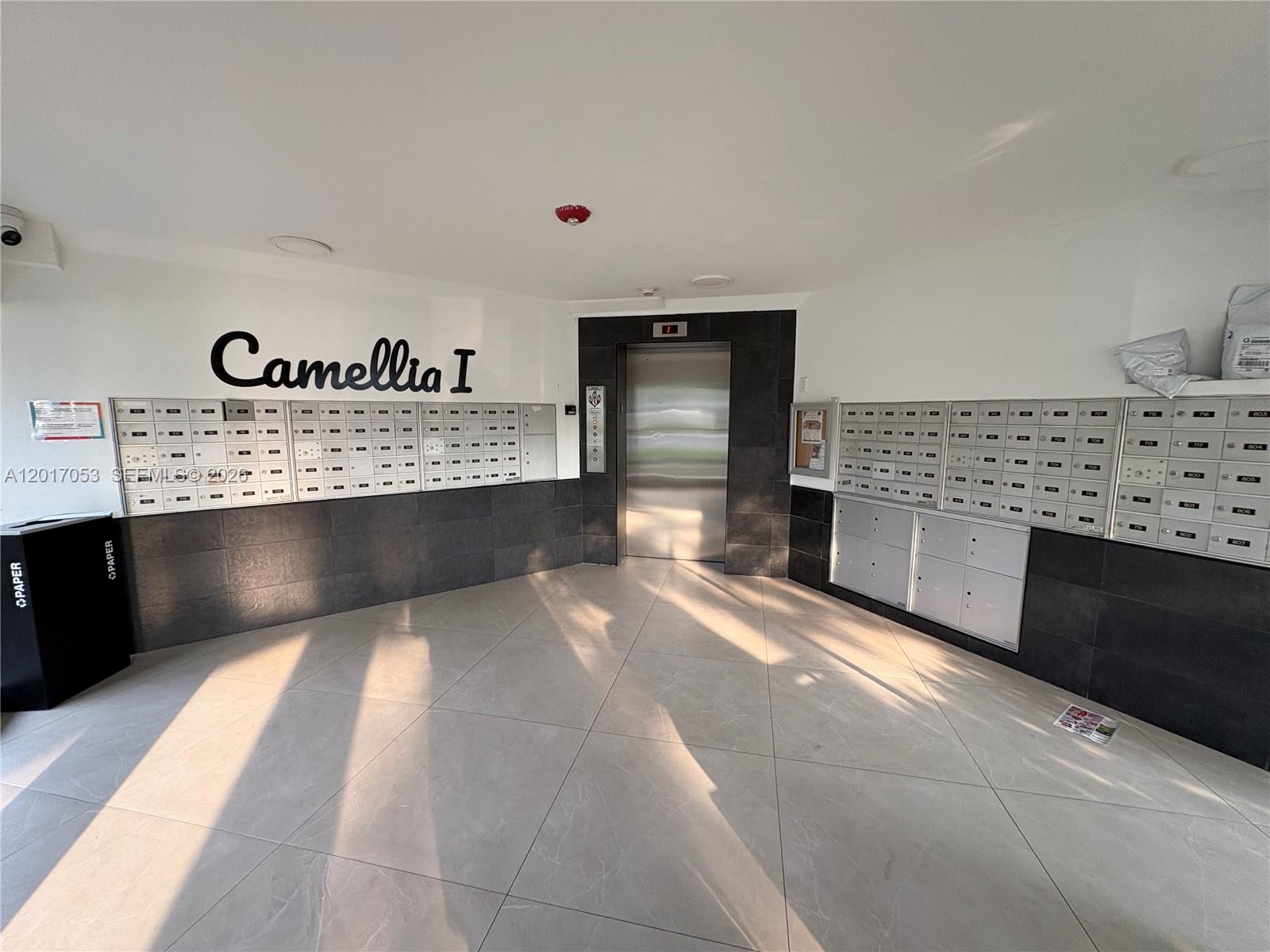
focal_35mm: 14
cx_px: 635
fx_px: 514
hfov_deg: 102.1
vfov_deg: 85.7
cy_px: 476
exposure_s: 1/99
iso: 125
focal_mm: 2.22
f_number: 2.2
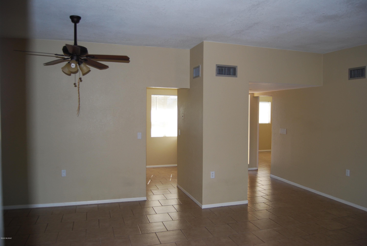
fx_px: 276
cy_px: 123
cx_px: 184
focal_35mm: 27
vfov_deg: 48.0
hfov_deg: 67.3
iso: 200
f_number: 3.5
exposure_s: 1/60
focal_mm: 18
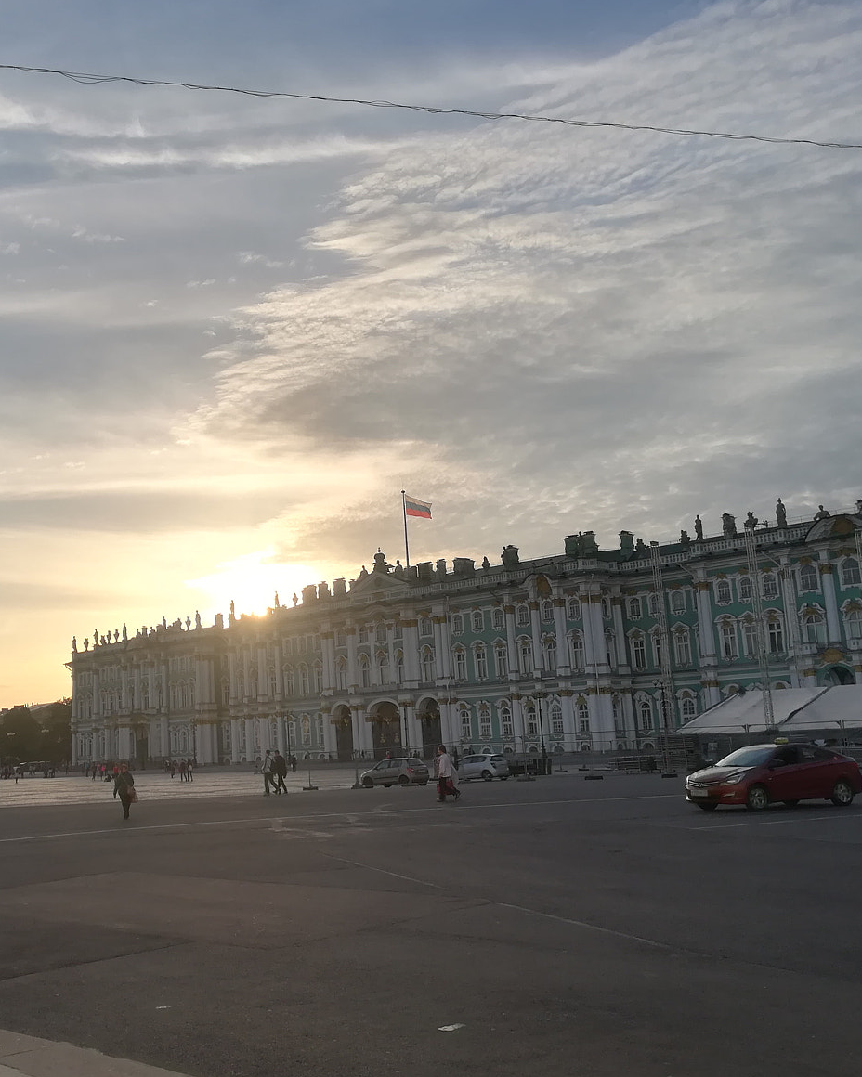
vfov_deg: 51.5
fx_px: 1116
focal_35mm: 35
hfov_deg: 41.4
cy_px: 552
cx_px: 258
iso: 50
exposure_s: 1/1789
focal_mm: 3.83
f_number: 2.2
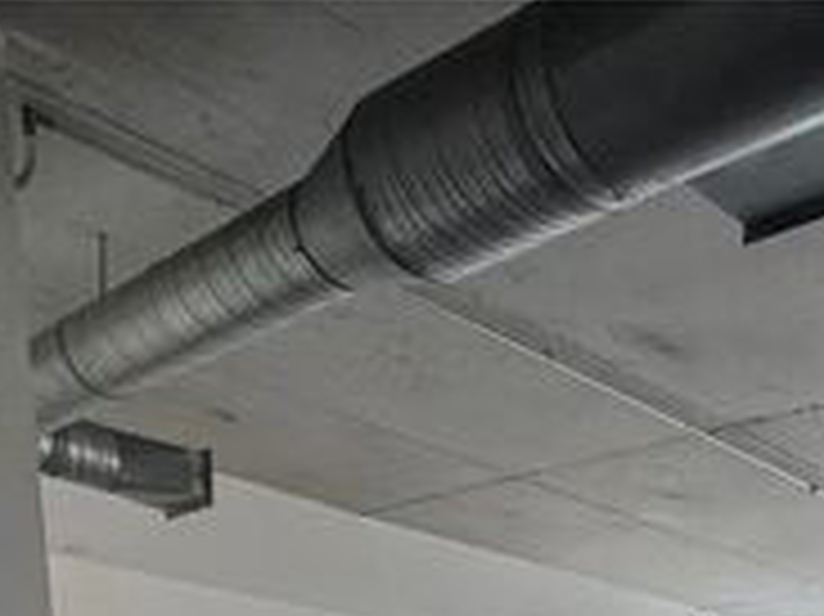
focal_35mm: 49
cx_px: 865
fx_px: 1166
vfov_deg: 21.2
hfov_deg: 34.6
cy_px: 1075
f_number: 2.2
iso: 64
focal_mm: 2.22
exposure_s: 1/120
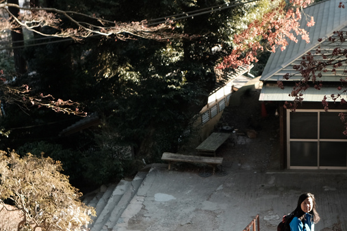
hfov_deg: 29.0
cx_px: 238
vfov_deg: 19.6
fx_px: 665
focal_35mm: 69
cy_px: 164
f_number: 4
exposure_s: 1/85
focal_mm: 23
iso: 200
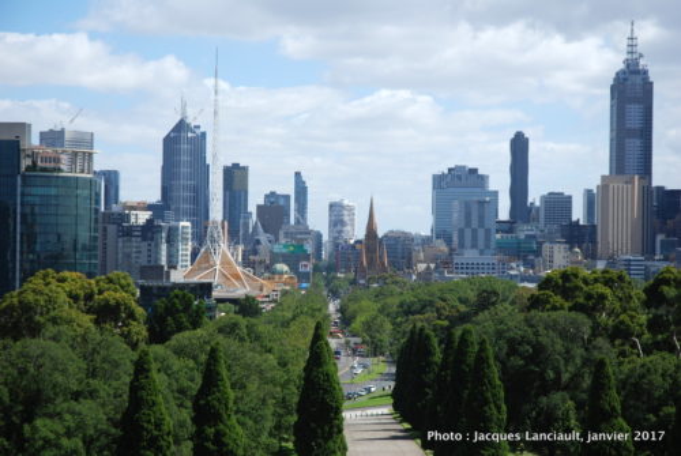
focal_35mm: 93
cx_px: 340
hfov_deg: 21.9
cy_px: 228
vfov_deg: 14.8
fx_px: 1762
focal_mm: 62
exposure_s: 1/500
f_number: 5.6
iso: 100
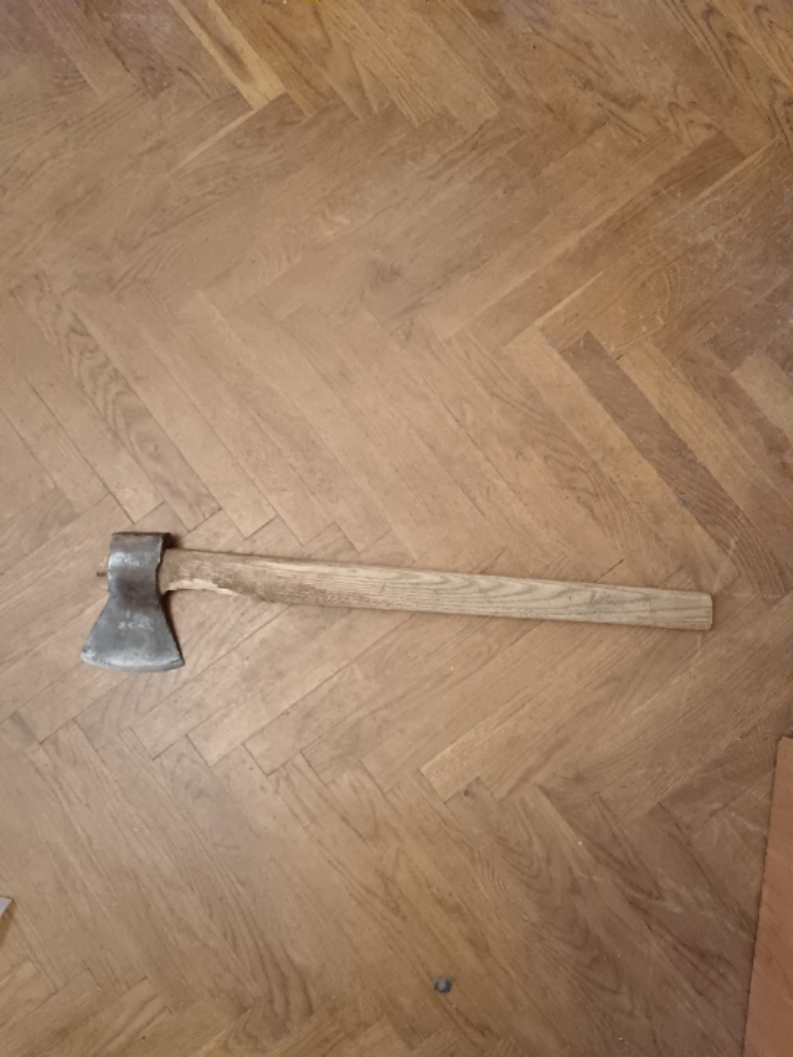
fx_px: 825
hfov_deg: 51.4
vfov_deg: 65.3
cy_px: 528
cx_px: 396
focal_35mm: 27
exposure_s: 1/25
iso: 3131
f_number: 1.9
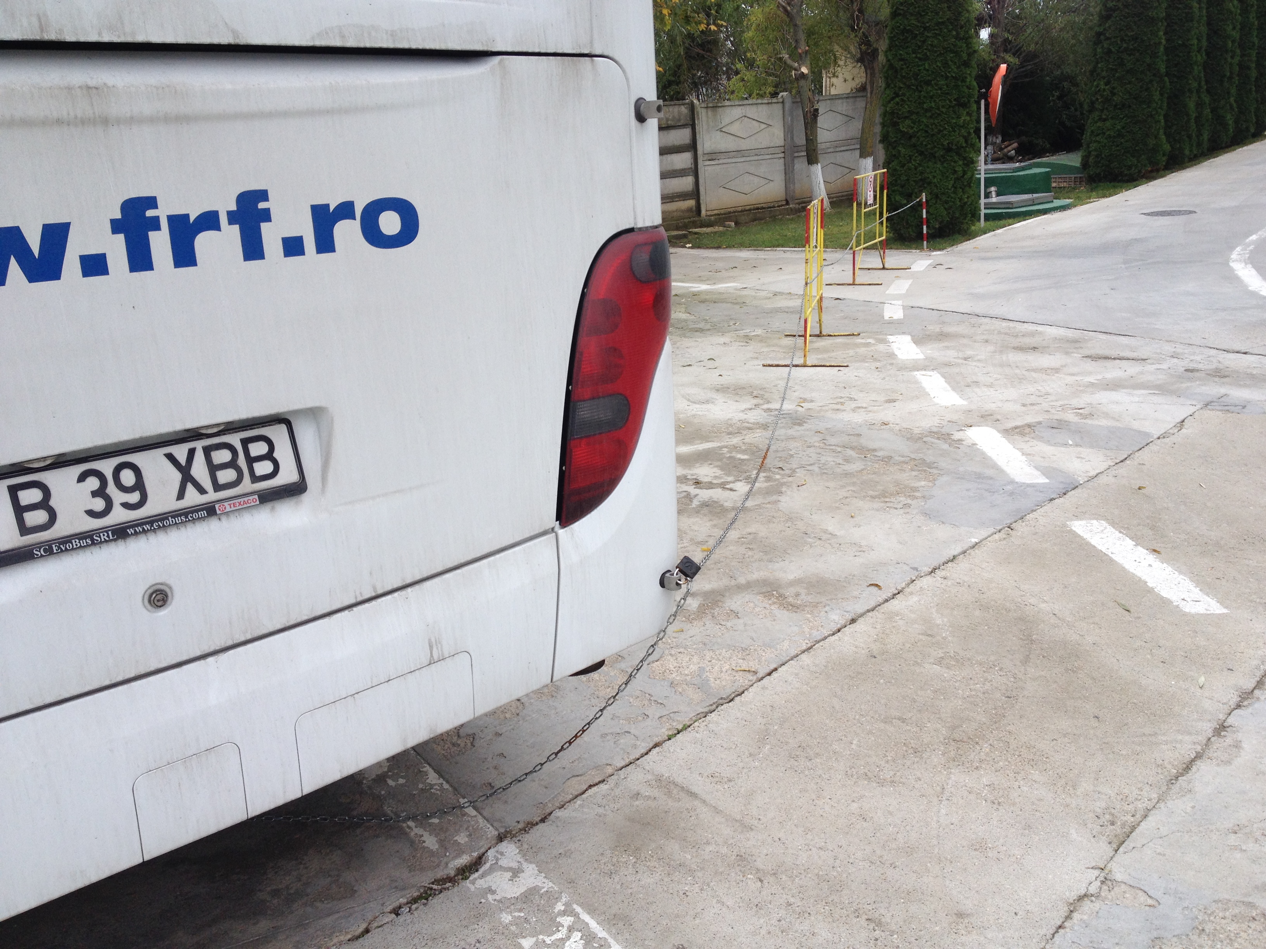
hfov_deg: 52.6
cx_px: 633
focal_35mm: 35
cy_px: 474
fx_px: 1280
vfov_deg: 40.7
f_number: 2.4
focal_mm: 4.28
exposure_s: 1/356
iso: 50
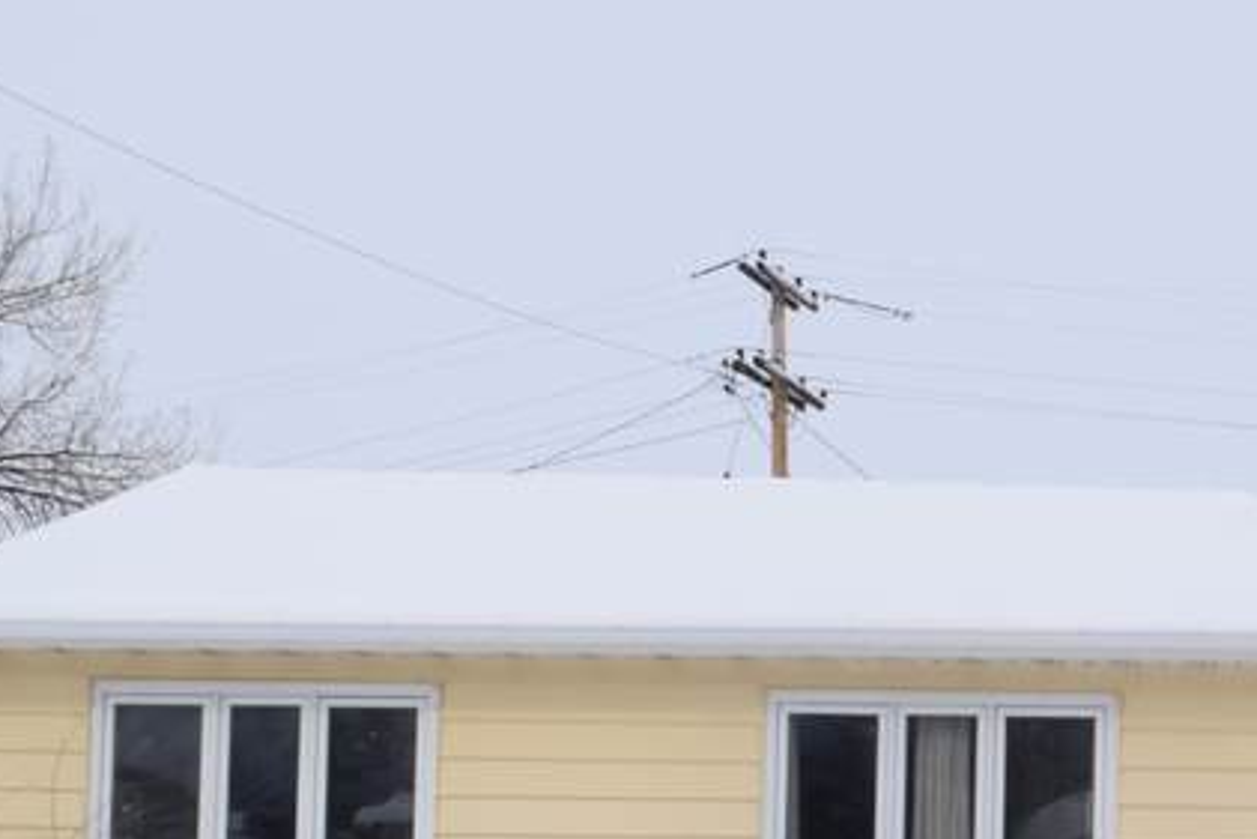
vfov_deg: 16.4
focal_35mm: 82
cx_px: 1603
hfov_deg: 22.3
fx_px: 2864
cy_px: 787
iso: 200
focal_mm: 18
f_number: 13
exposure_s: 1/640
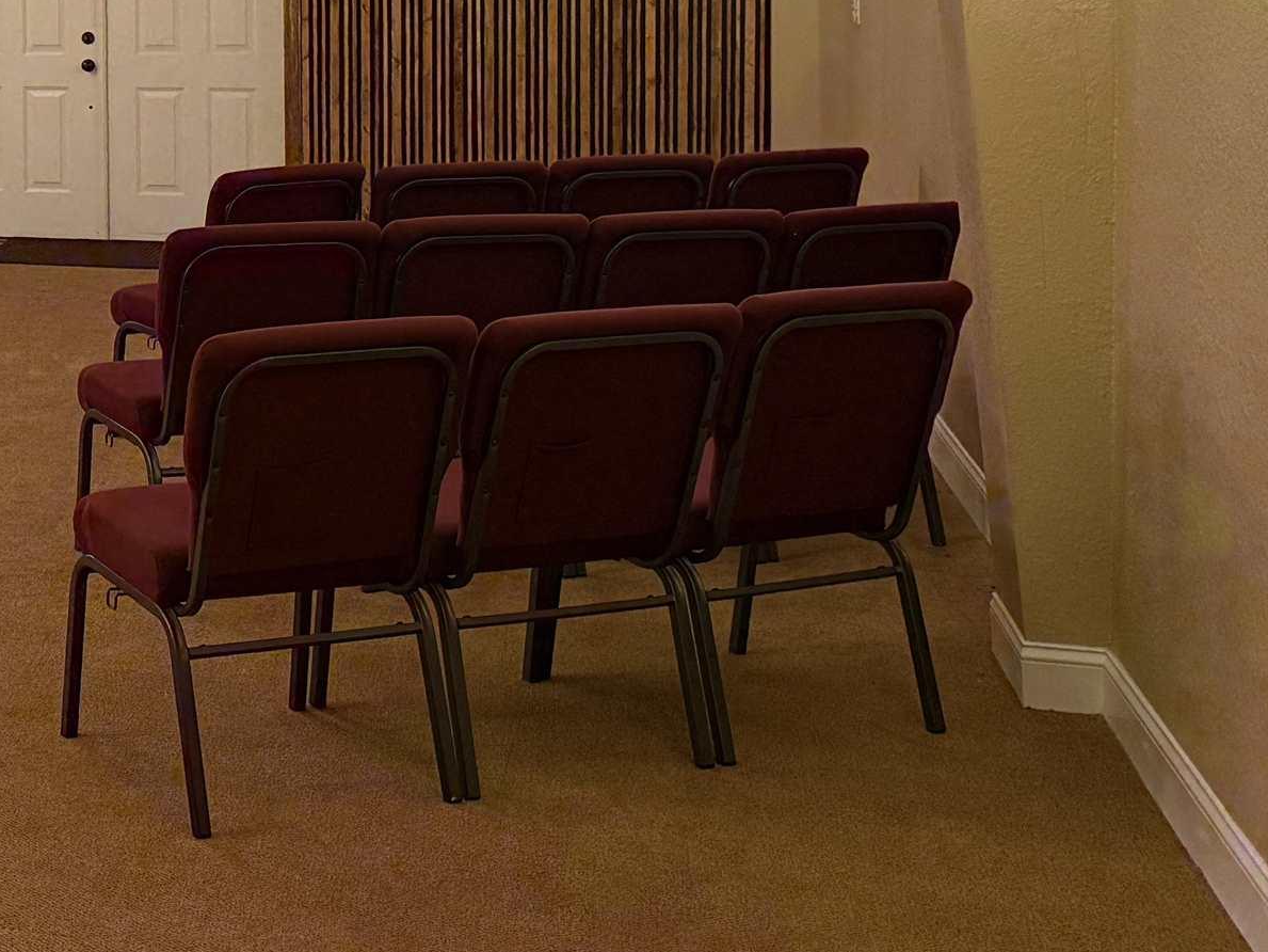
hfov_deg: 27.5
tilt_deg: -2.7
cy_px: 29
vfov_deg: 22.8
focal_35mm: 62
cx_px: -242
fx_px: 2271
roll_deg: +3.9
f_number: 1.78
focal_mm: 6.76
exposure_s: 1/60
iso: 250
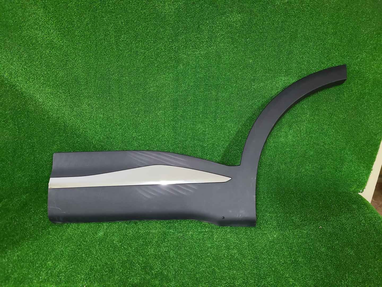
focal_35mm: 26
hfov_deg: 67.3
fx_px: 287
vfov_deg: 53.1
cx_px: 191
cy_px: 144
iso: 339
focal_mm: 5.4
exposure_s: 1/33
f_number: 1.8
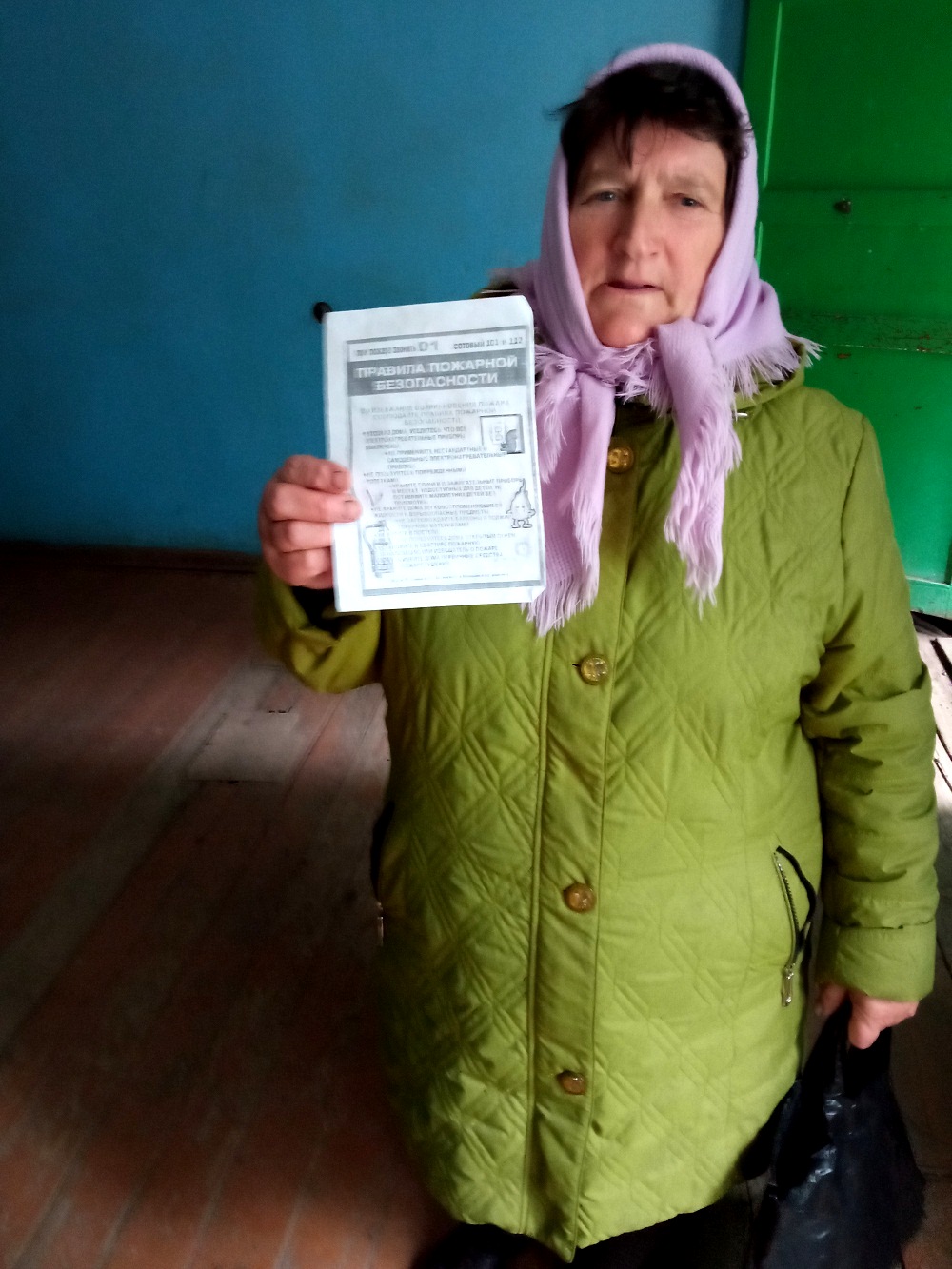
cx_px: 476
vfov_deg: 65.3
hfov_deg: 51.4
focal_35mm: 27
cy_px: 634
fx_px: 990
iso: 1663
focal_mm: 3.79
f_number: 2.2
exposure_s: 1/16.7
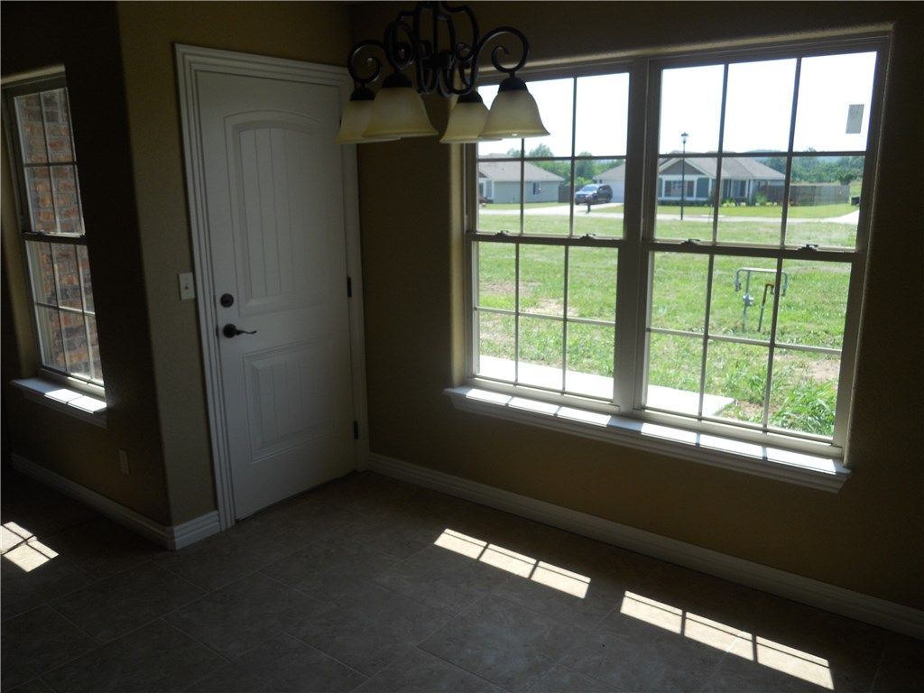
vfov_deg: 49.7
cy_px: 346
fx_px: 747
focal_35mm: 28
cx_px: 462
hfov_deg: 63.4
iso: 80
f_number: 2.7
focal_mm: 5
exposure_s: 1/500
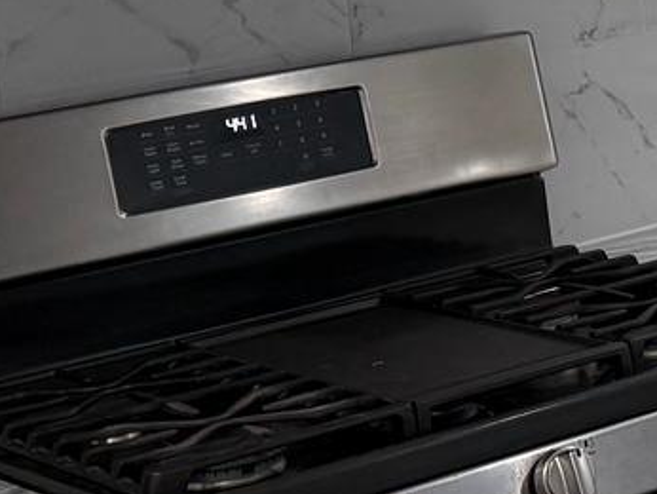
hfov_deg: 12.7
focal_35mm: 142
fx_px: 2697
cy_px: -146
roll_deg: +3.1
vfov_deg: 10.2
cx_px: 1177
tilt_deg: -3.7
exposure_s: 1/120
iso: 200
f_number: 1.78
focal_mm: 6.76
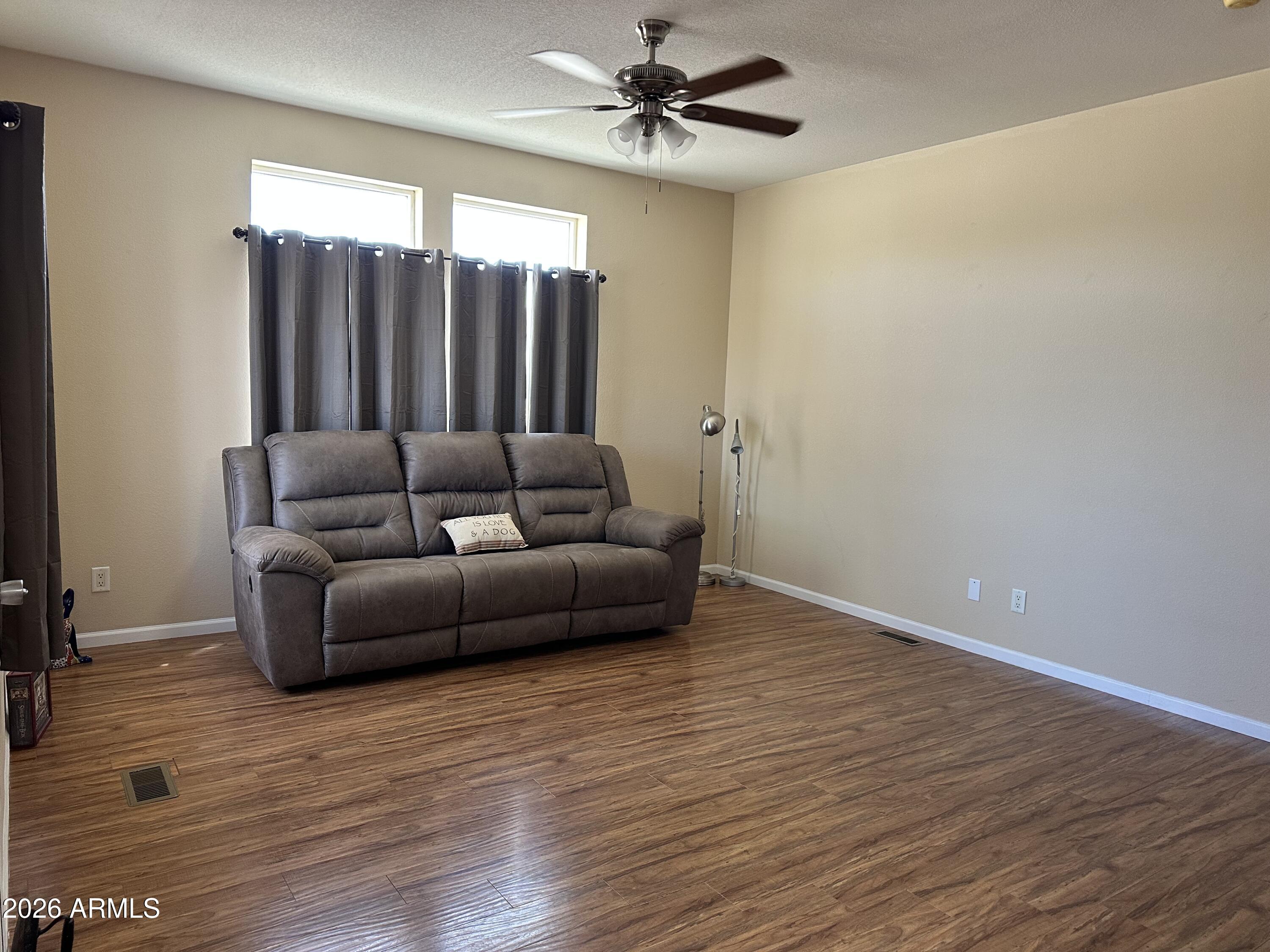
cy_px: 476
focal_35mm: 24
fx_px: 881
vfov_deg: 56.8
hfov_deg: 71.6
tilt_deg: -5.9
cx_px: 635
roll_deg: -2.0
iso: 250
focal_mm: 6.86
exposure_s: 1/61
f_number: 1.78
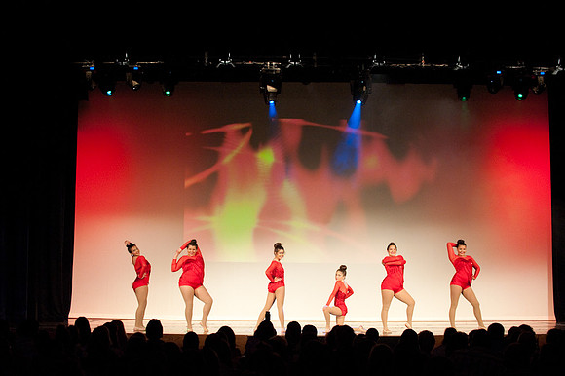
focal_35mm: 70
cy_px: 188
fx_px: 1098
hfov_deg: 28.9
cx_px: 282
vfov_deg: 19.4
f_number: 4
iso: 3200
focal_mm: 70
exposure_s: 1/200
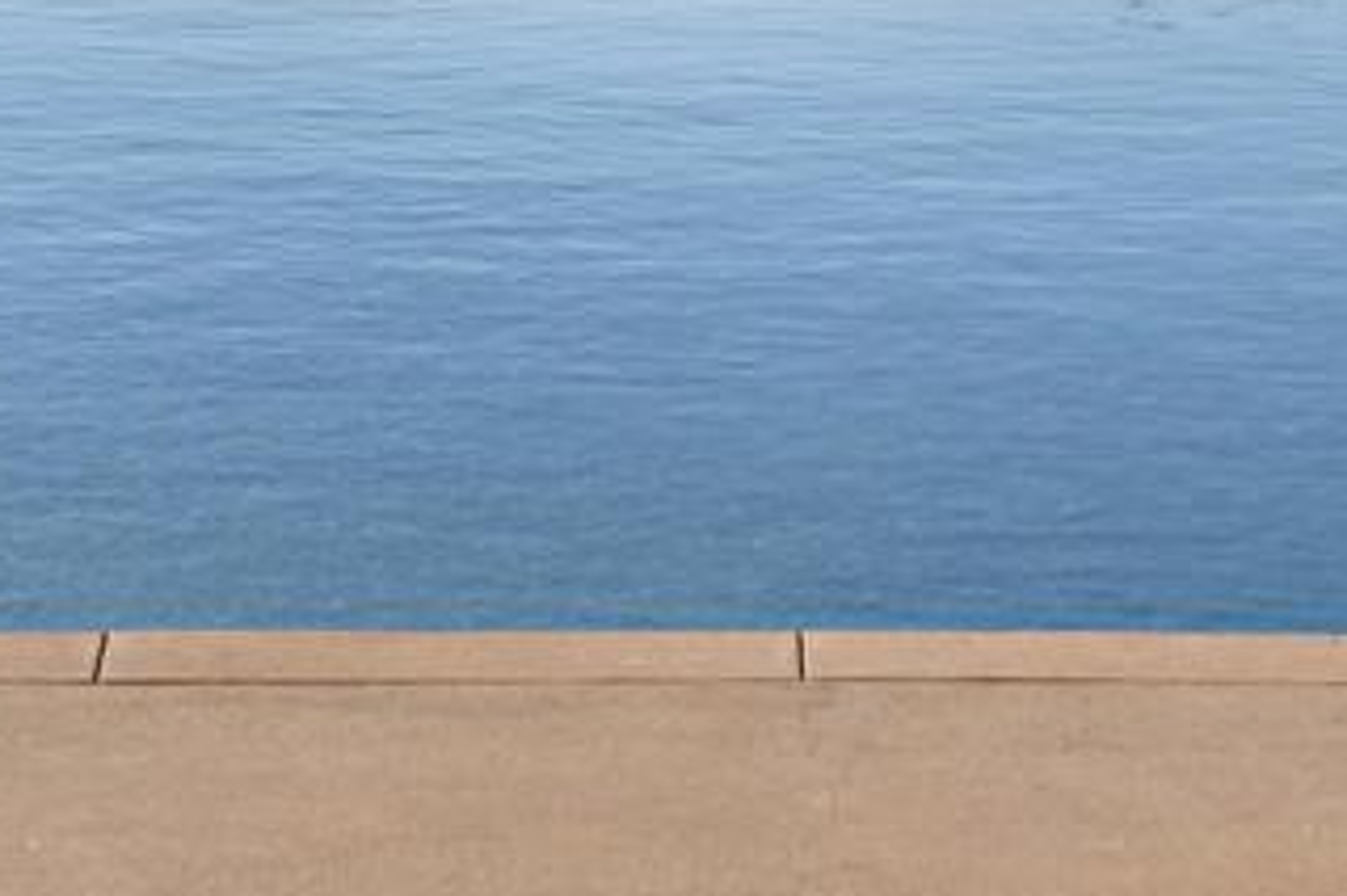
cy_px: -465
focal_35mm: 160
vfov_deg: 8.4
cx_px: 686
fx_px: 5983
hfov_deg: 12.8
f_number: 7.1
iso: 160
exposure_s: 1/100
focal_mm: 50
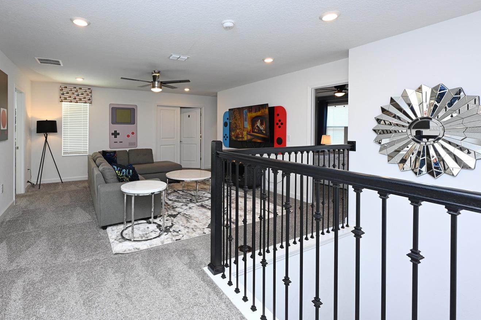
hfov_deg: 92.6
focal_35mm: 17
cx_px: 204
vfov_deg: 69.7
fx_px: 227
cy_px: 129
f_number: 9
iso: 800
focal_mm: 14
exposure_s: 1/60
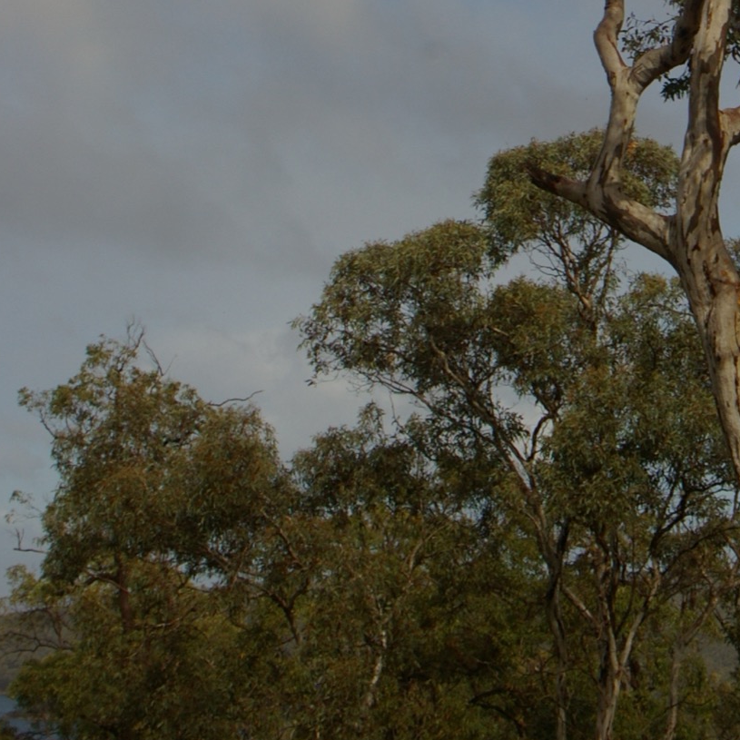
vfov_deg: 16.2
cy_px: -45
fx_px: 2540
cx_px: 714
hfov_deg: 16.3
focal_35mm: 105
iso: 200
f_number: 9.5
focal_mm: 28
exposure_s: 1/350
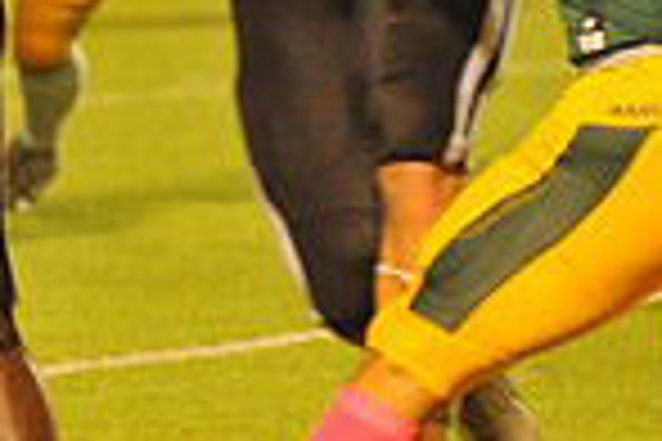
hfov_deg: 2.6
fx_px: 14544
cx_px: -459
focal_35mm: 791
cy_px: 99
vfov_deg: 1.7
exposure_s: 1/200
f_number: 5
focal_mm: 200
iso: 6400
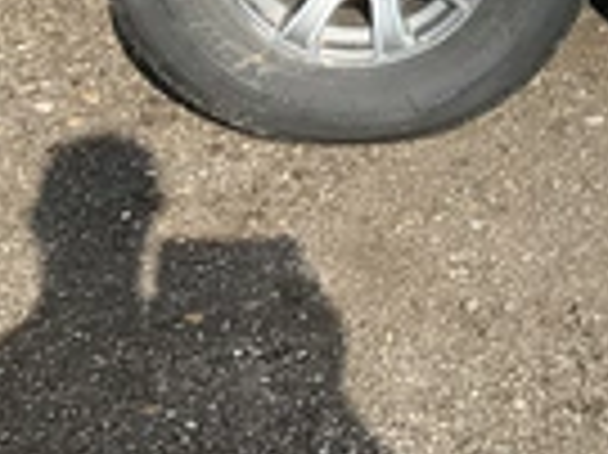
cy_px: -108
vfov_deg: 16.4
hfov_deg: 21.3
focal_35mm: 86
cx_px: 707
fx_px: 1509
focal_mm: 3
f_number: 1.8
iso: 25
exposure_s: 1/2141
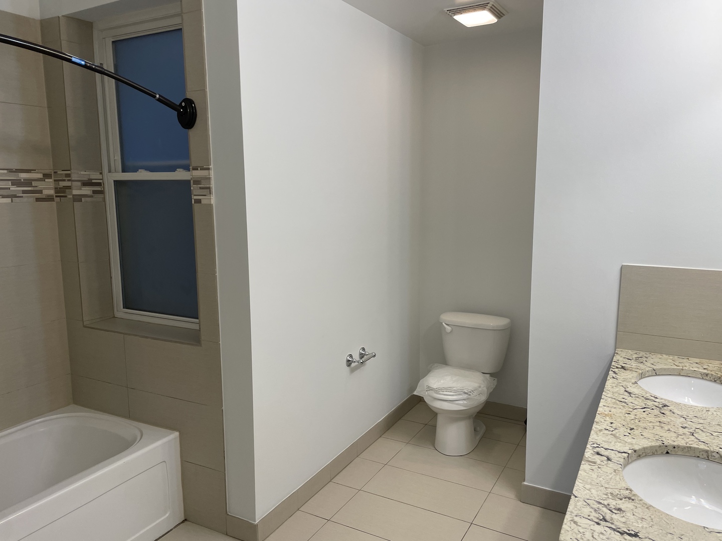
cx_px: 361
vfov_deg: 53.1
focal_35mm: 26
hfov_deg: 67.3
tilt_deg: -8.0
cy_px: 270
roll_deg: +0.6
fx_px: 542
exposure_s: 1/120
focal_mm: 4.2
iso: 80
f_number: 1.6
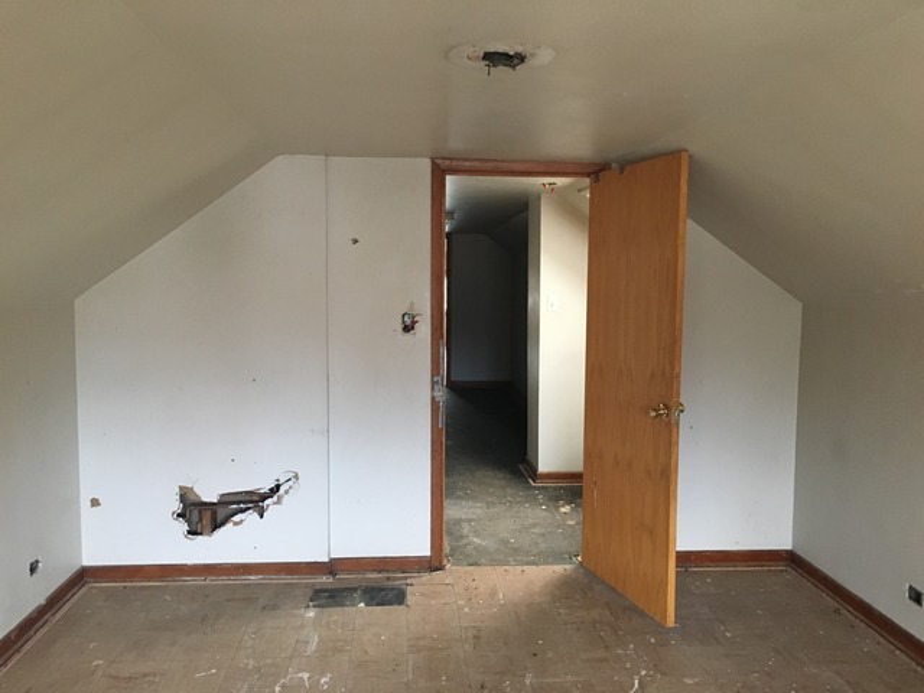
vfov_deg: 48.2
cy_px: 346
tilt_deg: -5.5
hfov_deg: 61.7
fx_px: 774
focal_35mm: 29
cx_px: 462
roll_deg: -0.1
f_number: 2.2
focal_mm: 4.15
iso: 200
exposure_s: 1/30
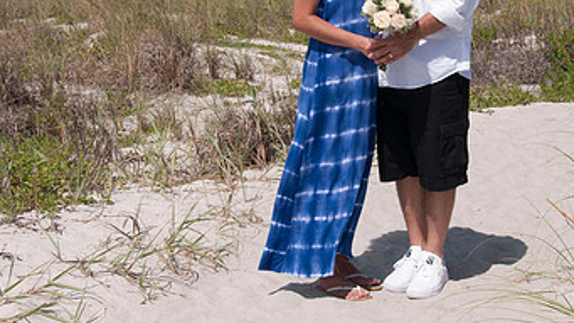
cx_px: 333
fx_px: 1218
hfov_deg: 26.5
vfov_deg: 15.0
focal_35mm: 80
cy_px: 45
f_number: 11
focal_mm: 30
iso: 100
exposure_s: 1/250
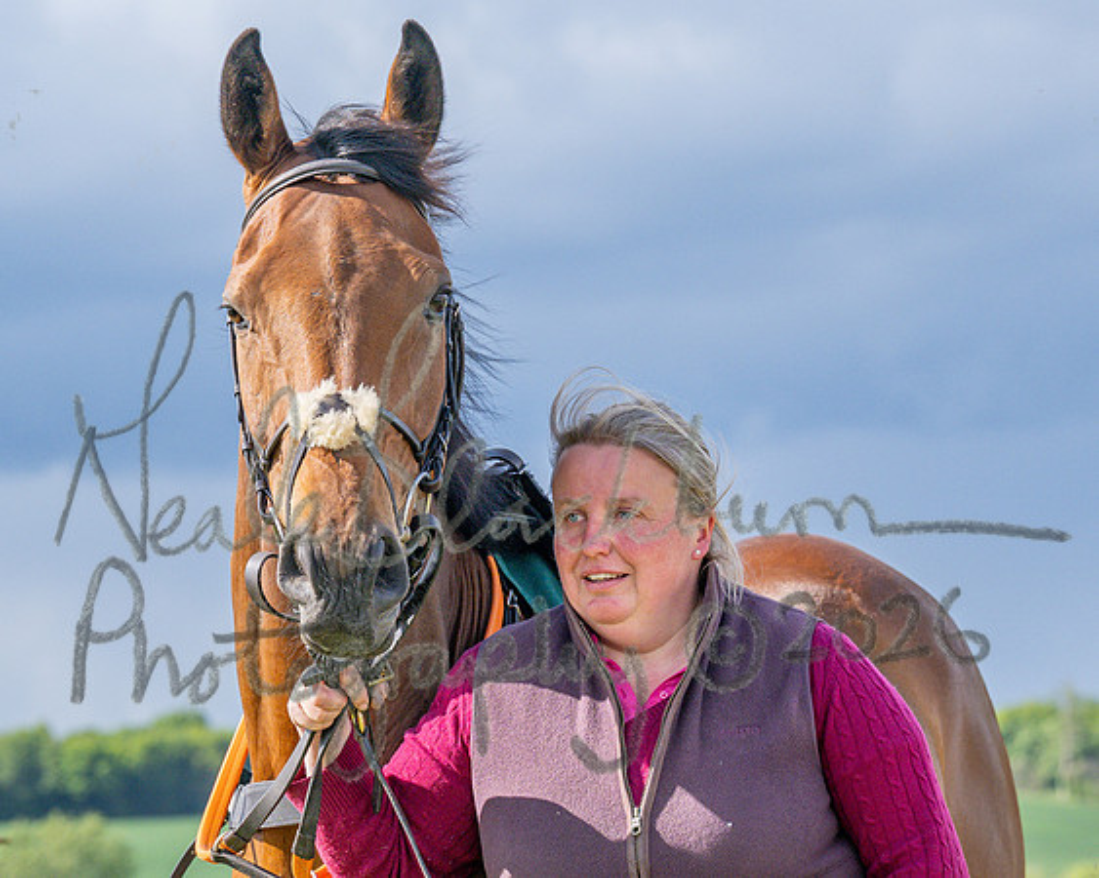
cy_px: 302
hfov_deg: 10.3
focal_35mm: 188
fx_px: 6103
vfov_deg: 8.2
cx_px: 279
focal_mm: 85
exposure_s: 1/1600
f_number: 5
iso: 400
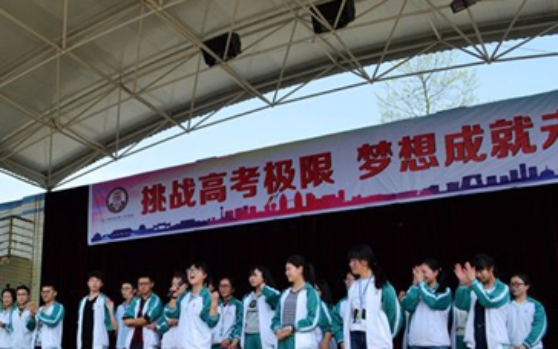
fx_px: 639
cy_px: 239
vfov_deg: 30.3
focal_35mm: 42
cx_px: 182
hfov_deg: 46.4
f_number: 10
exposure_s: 1/320
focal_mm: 20
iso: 400
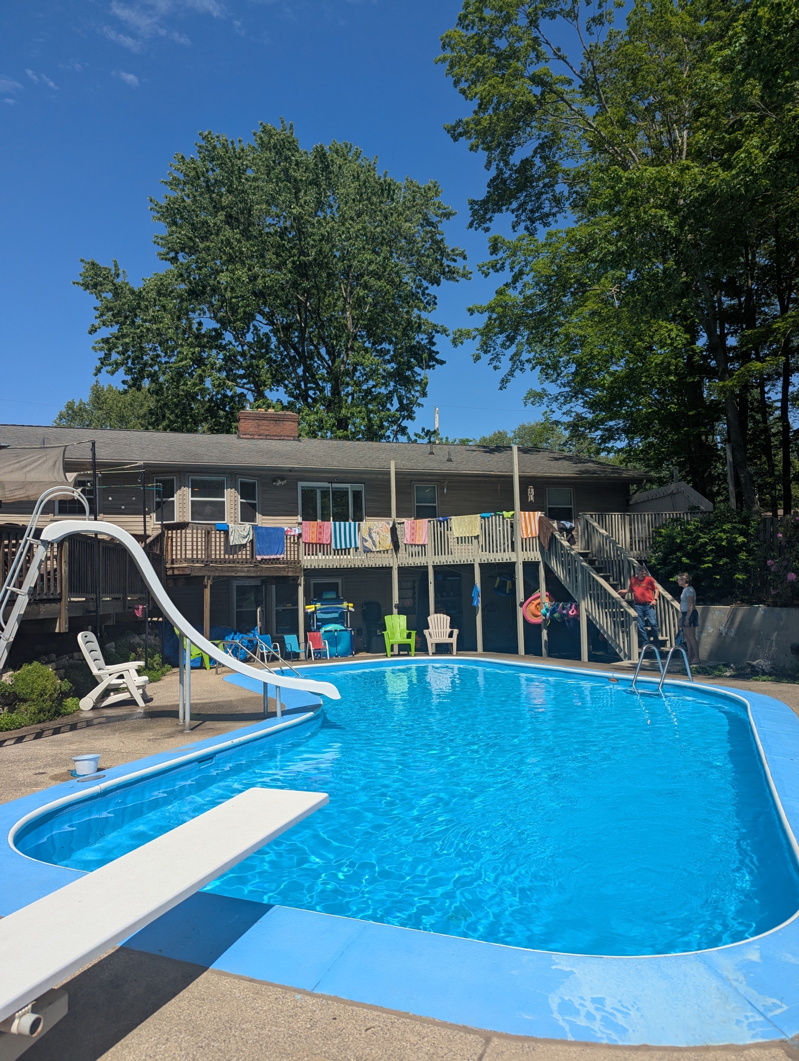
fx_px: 737
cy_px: 530
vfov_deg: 71.5
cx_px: 400
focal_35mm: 24
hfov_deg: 56.9
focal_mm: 6.81
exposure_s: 1/3534
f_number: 1.85
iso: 43
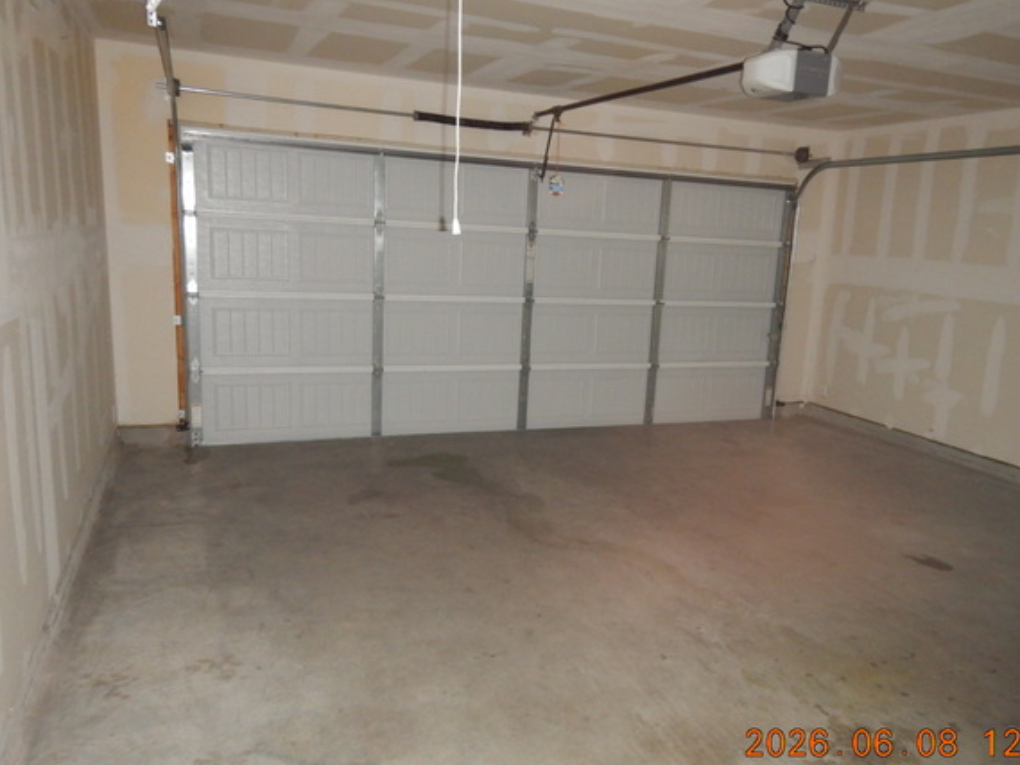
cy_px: 403
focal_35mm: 27
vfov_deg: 51.3
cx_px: 563
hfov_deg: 65.1
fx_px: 796
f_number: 2.8
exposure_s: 1/30
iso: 400
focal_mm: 4.3
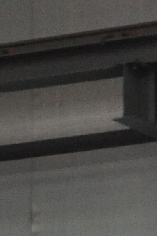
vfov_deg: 6.2
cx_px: 571
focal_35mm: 312
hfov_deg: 4.2
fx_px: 2047
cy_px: 657
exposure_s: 1/80
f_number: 4
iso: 1600
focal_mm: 28
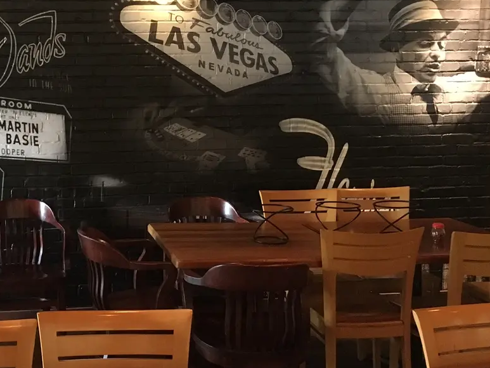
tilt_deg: -4.3
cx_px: 101
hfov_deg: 34.5
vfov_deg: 26.7
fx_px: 765
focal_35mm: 54
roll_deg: +0.5
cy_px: 100
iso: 250
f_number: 2.2
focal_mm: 4.15
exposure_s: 1/15
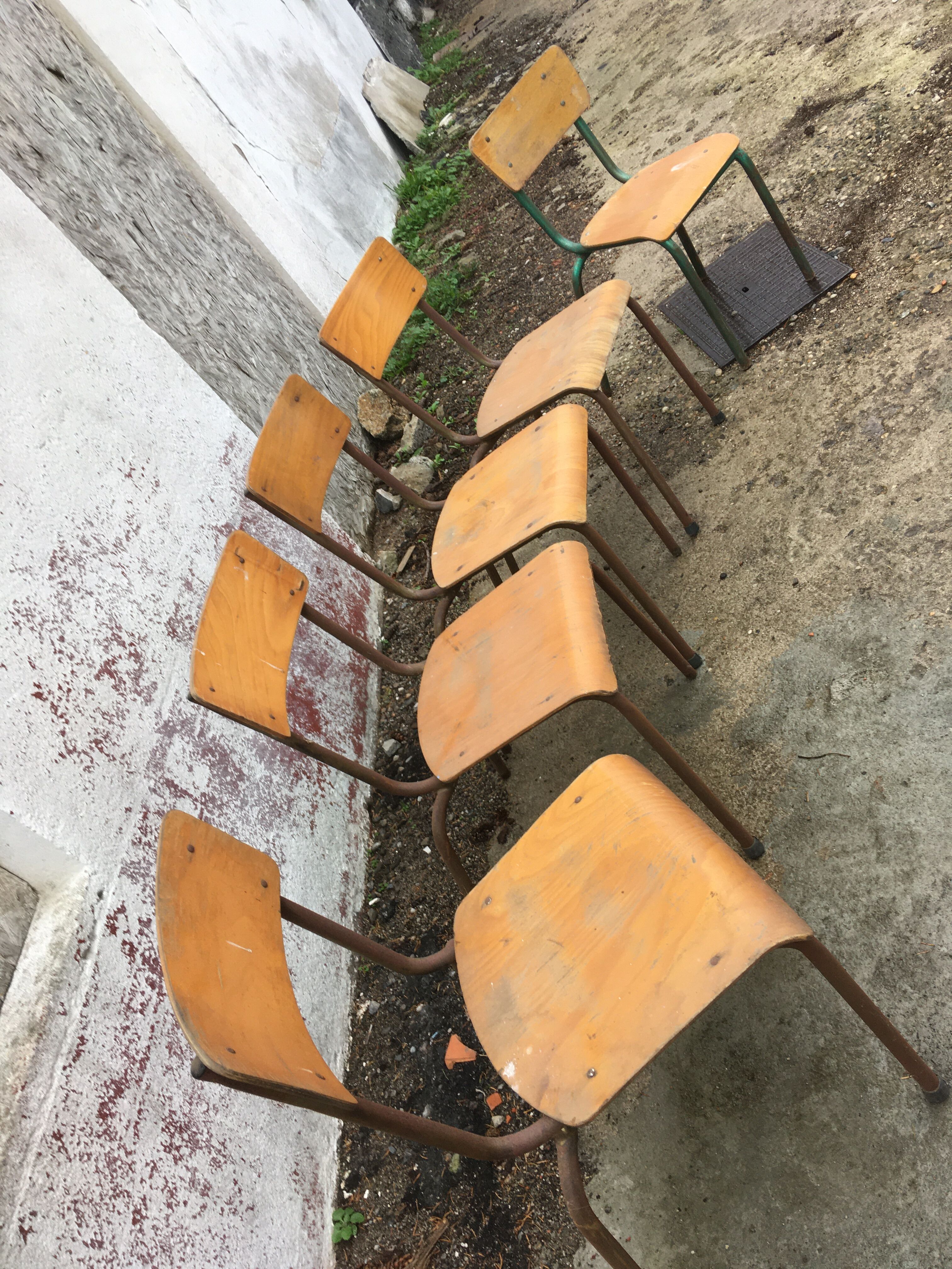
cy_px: 634
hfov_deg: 48.2
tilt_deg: -34.9
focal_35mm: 29
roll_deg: +42.4
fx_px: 1063
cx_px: 476
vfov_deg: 61.7
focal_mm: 4.15
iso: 40
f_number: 2.2
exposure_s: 1/100
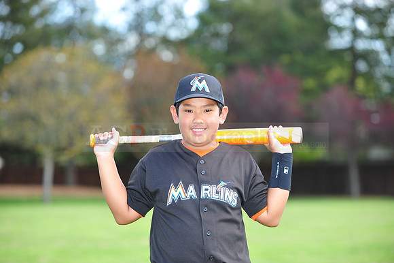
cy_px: 132
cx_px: 197
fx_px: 1586
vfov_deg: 9.5
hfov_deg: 14.2
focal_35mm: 145
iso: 250
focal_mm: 145
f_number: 4.5
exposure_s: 1/320
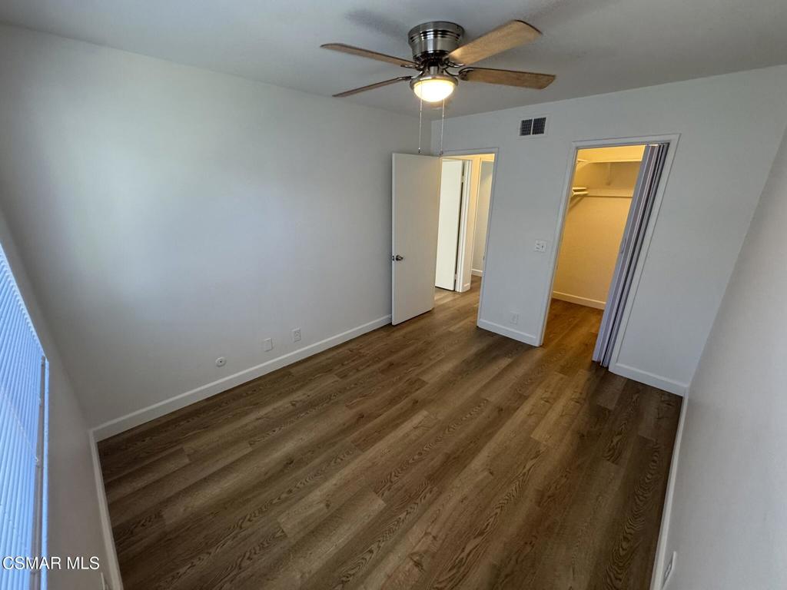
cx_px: 394
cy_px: 295
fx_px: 318
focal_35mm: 14
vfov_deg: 85.7
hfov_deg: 102.1
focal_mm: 2.22
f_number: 2.2
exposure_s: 1/120
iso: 250
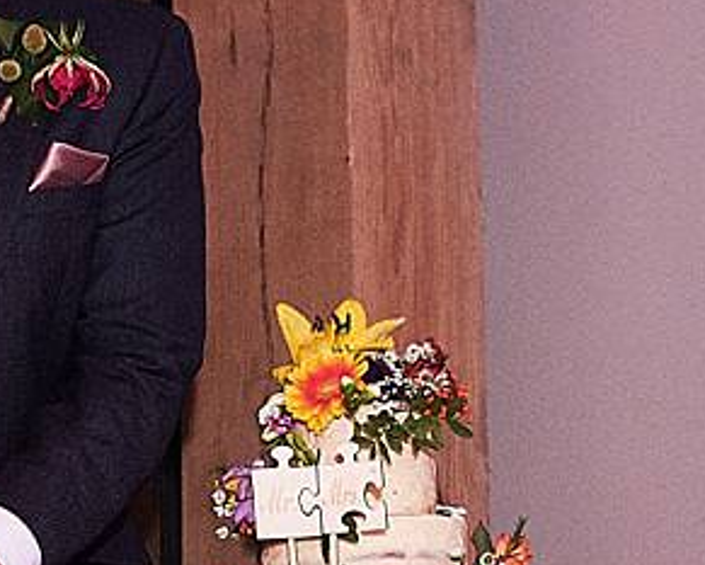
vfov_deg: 13.6
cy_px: 354
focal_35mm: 113
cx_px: 133
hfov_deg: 16.9
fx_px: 2359
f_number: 3.2
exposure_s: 1/250
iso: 6400
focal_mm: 23
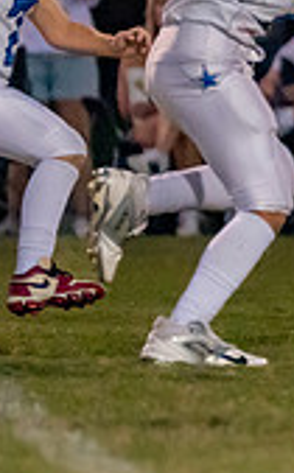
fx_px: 12978
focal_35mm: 1008
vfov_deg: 2.1
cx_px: 799
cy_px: 12
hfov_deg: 1.3
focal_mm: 200
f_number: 2.8
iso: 4000
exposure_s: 1/1000
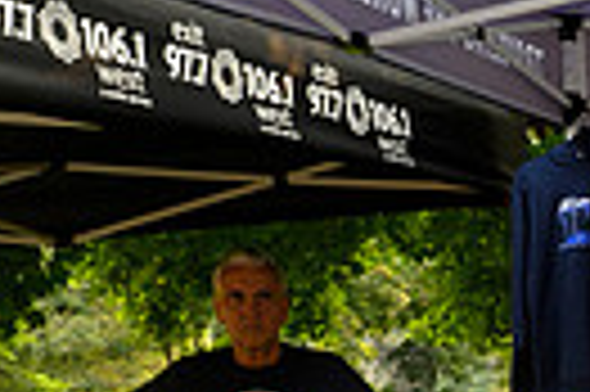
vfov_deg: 10.8
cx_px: 1018
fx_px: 1964
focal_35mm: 120
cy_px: 644
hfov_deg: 15.1
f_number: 6.3
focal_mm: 27
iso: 250
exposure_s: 1/125
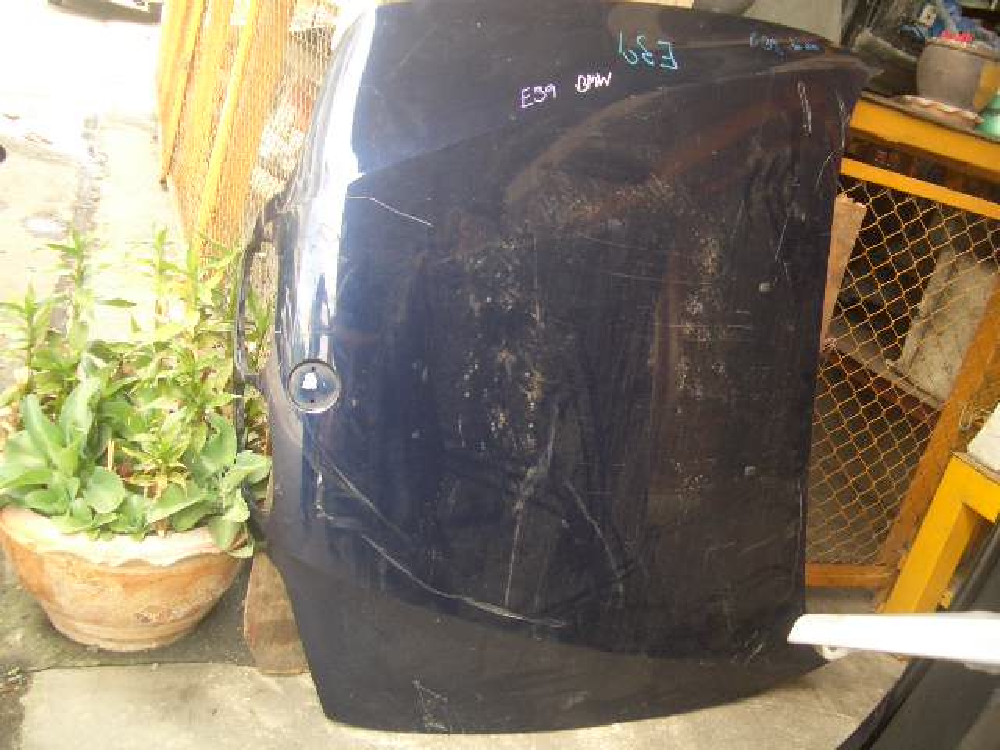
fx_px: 1011
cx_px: 500
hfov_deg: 52.6
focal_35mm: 35
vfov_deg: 40.7
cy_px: 375
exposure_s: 1/80
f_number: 2.6
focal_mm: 5.8
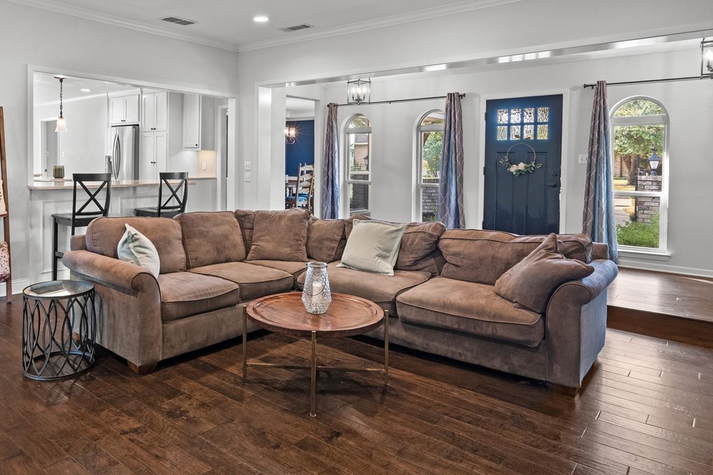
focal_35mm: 25
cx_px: 259
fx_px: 495
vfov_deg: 50.7
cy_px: 172
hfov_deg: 70.1
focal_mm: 16
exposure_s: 1/2
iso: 800
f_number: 7.1
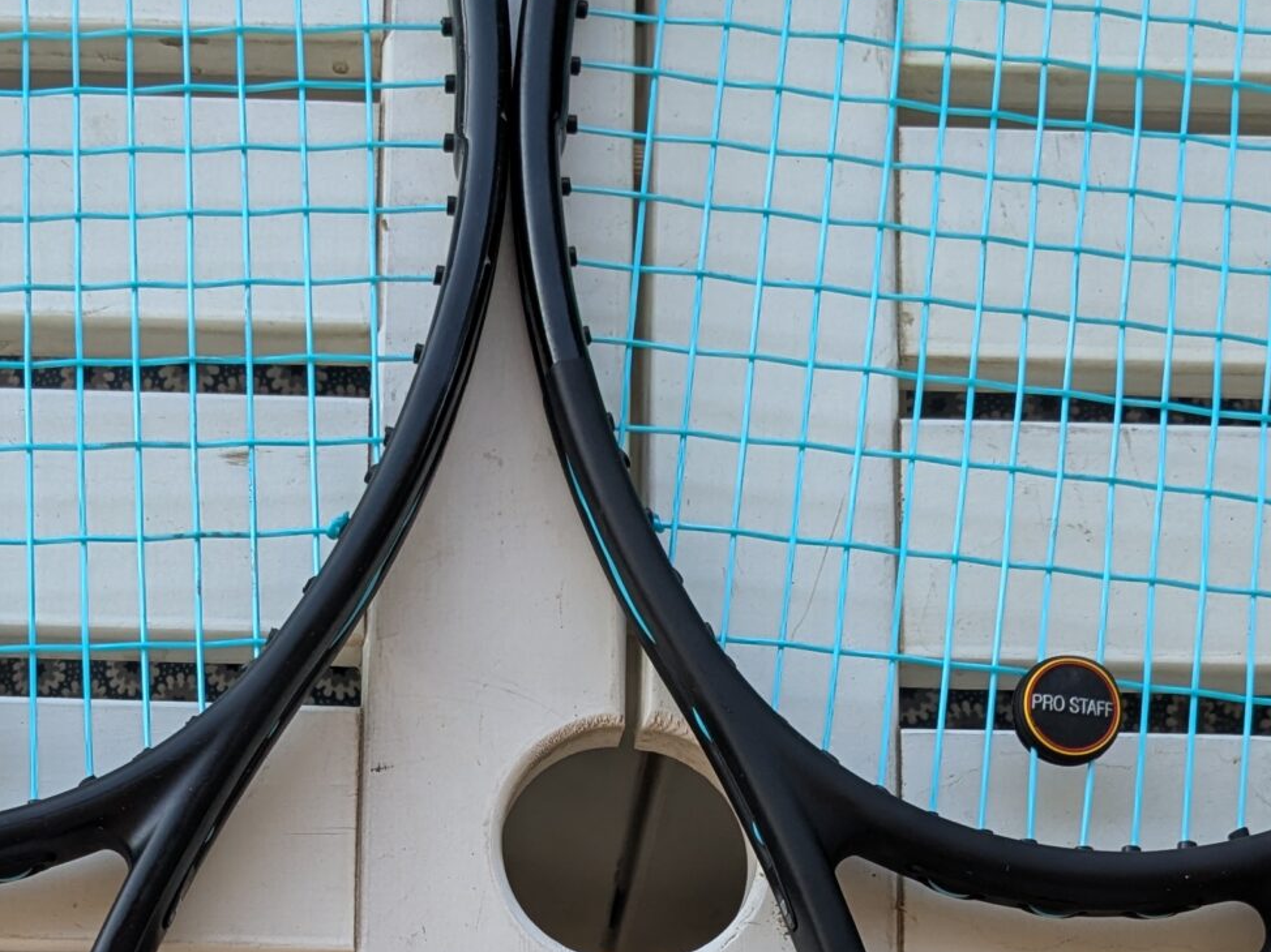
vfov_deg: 19.8
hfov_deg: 27.3
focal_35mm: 71
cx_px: 458
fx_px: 2606
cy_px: 1047
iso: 55
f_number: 1.73
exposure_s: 1/360
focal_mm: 4.38
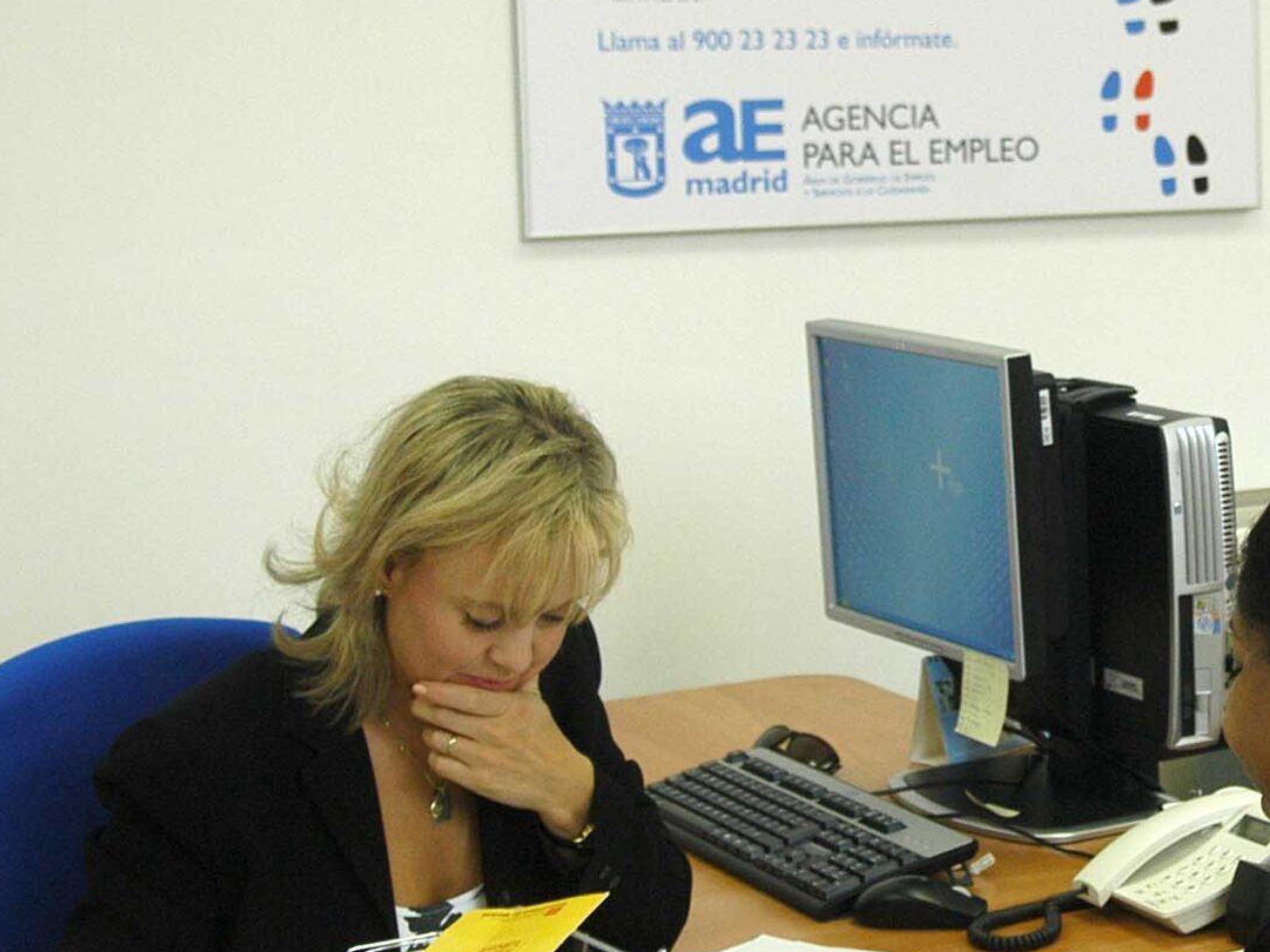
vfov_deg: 18.0
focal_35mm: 82
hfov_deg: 22.9
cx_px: 1249
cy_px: 367
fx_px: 3008
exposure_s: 1/250
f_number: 2.8
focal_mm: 24
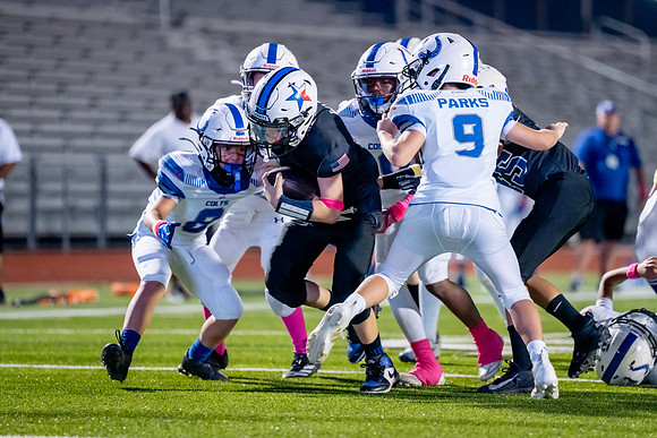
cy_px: 201
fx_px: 4194
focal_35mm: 230
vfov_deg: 6.0
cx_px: 388
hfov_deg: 9.0
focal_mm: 191
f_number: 2.8
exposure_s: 1/1000
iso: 3200
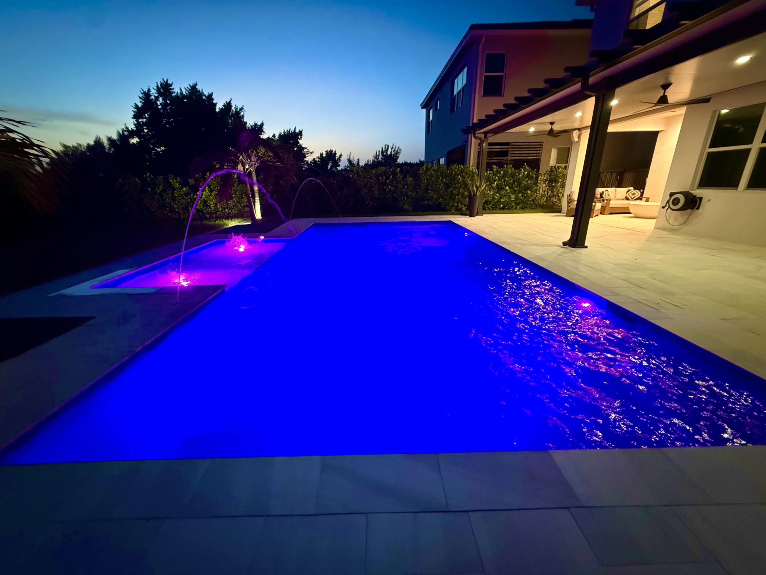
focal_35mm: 14
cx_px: 383
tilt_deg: -18.3
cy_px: 288
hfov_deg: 102.1
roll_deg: +1.4
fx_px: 310
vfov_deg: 85.7
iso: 1250
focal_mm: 2.22
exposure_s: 1/31
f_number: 2.2
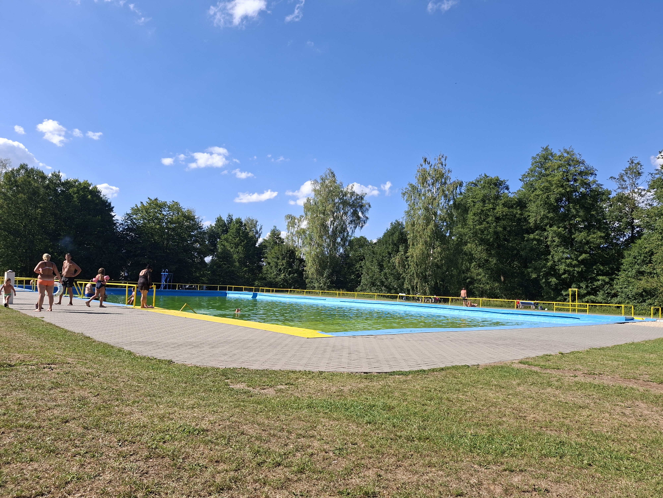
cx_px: 332
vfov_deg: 58.9
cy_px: 249
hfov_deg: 73.9
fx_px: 441
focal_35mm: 23
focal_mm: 5.54
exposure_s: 1/1376
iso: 50
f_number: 1.8
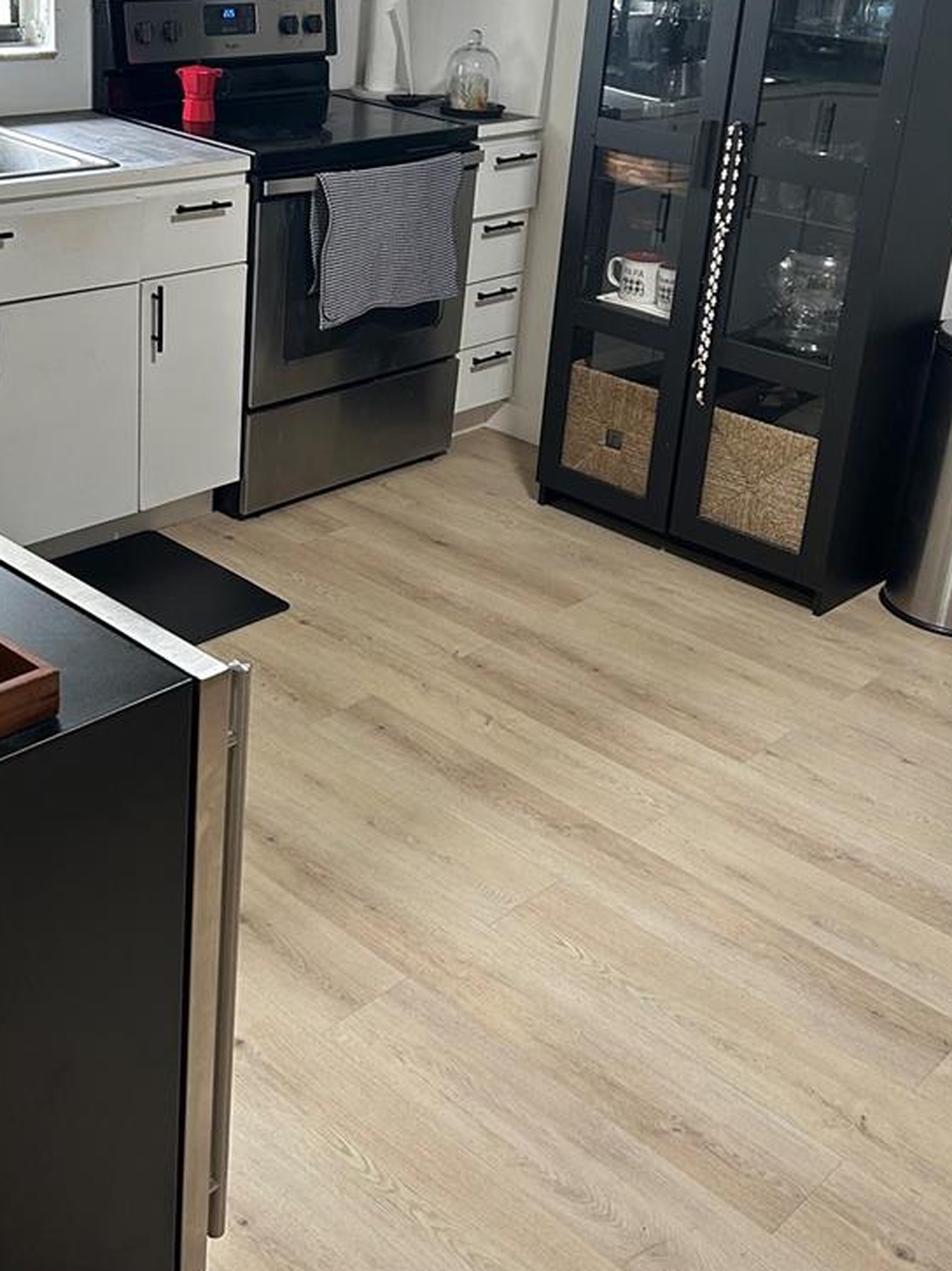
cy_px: 415
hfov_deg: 33.4
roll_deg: -3.2
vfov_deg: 43.2
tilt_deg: -19.4
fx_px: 1578
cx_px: 336
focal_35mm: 43
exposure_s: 1/60
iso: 125
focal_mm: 5.7
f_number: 1.5
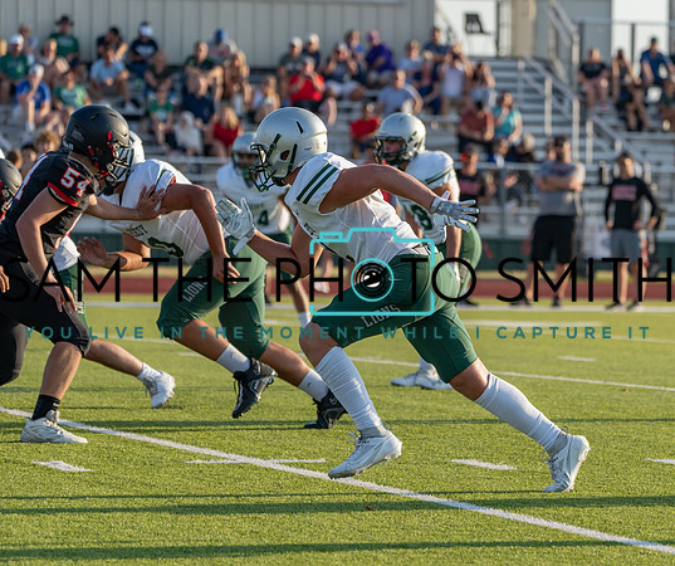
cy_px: 273
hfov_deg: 7.7
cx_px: 439
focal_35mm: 247
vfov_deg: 6.4
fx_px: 5023
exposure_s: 1/1250
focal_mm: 206
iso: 500
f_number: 5.6
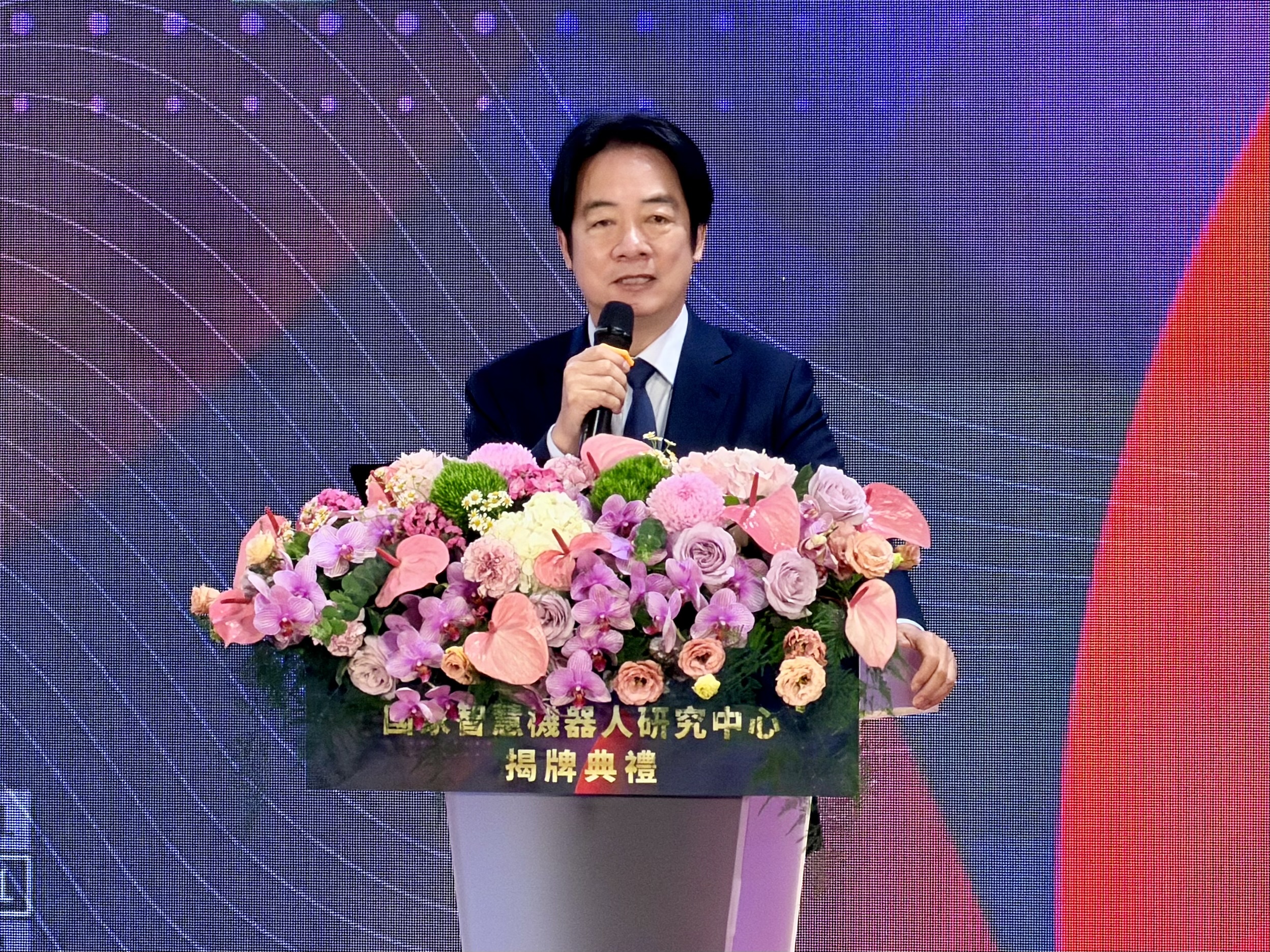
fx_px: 7338
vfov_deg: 7.4
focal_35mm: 200
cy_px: 476
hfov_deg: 9.9
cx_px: 635
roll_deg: -0.2
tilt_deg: +0.5
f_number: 2.8
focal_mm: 16.89
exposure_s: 1/120
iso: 320
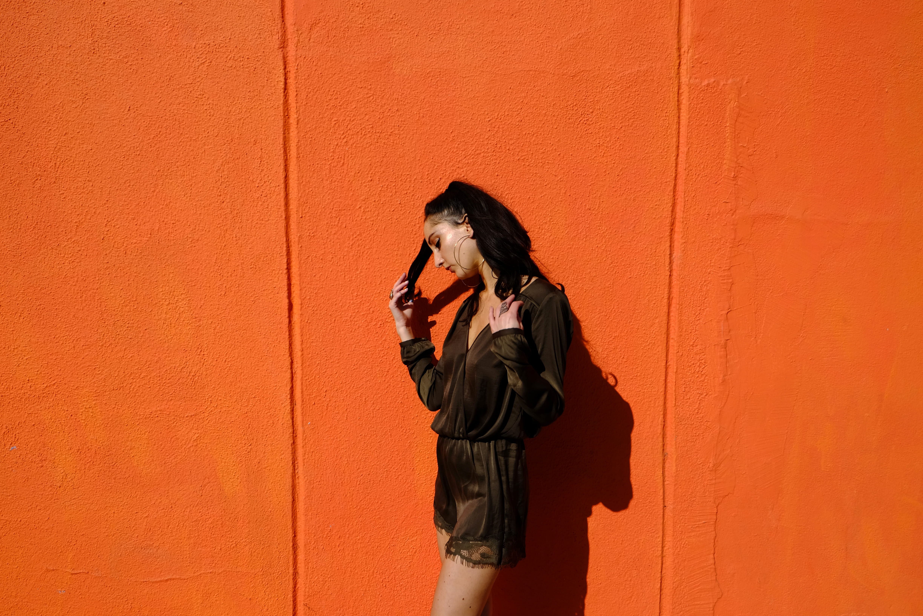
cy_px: 308
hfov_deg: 63.7
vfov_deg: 45.0
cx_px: 462
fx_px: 743
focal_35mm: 29
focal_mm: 19.6
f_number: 8
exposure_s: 1/420
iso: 100
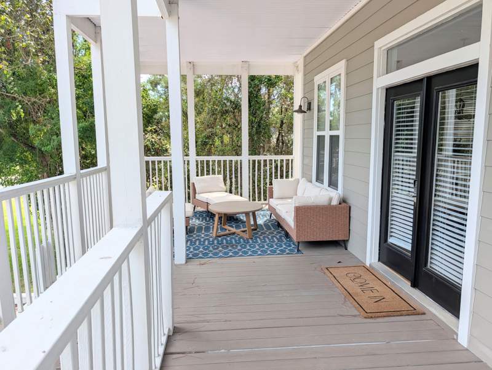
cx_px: 246
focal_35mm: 24
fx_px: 342
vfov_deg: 56.9
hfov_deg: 71.5
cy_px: 185
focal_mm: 6.9
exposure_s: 1/317
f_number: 1.68
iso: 21
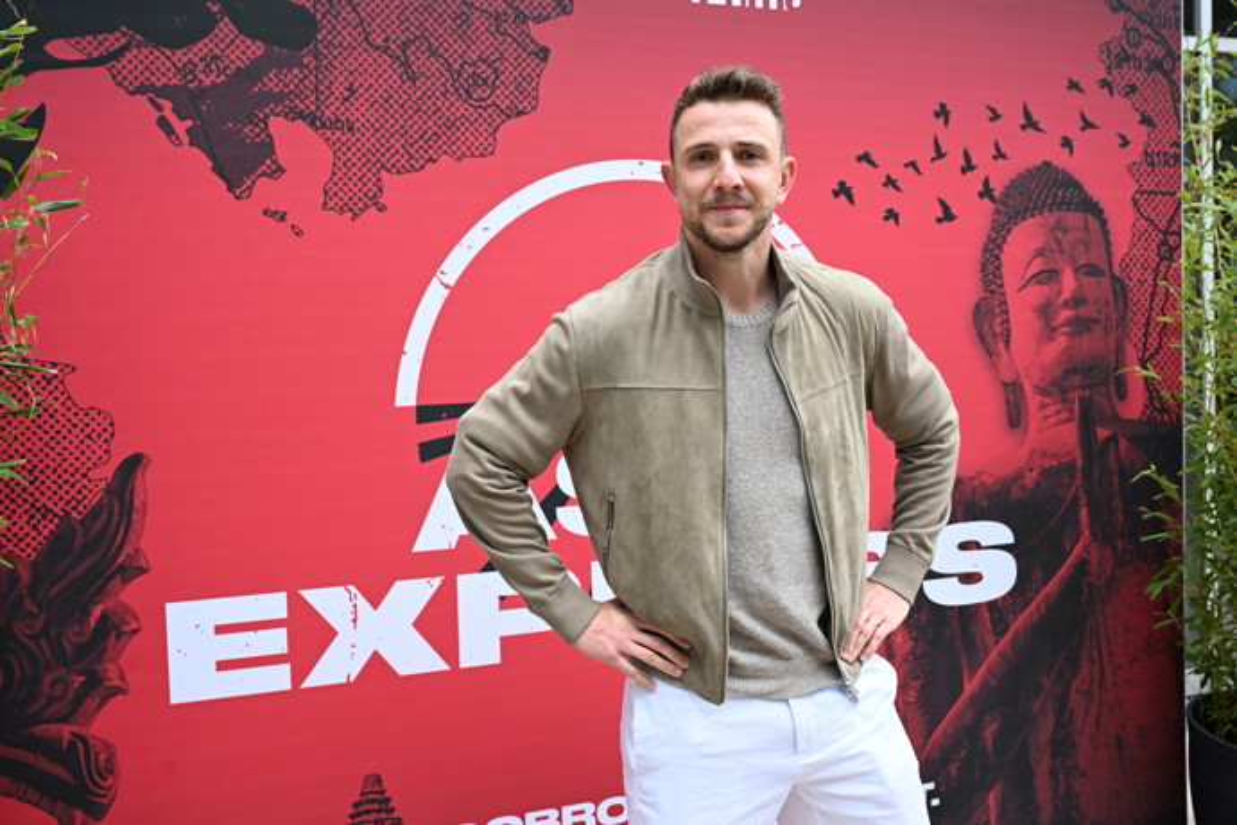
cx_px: 618
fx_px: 1203
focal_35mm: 35
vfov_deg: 37.9
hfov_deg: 54.4
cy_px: 412
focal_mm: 35
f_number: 5
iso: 800
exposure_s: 1/125
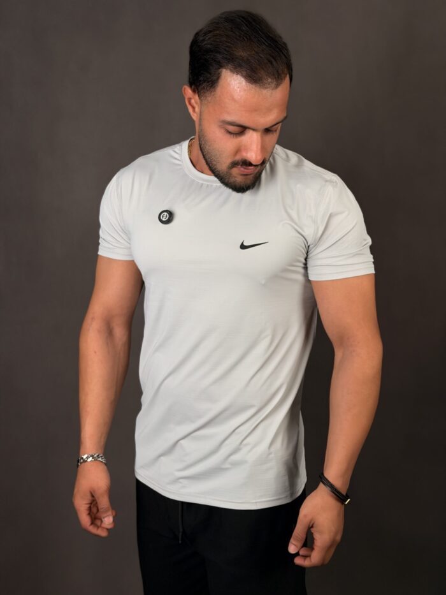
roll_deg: -3.0
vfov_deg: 39.7
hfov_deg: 30.3
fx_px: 824
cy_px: 298
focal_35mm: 48
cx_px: 223
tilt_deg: -9.8
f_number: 1.78
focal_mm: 6.76
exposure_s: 1/377
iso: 64
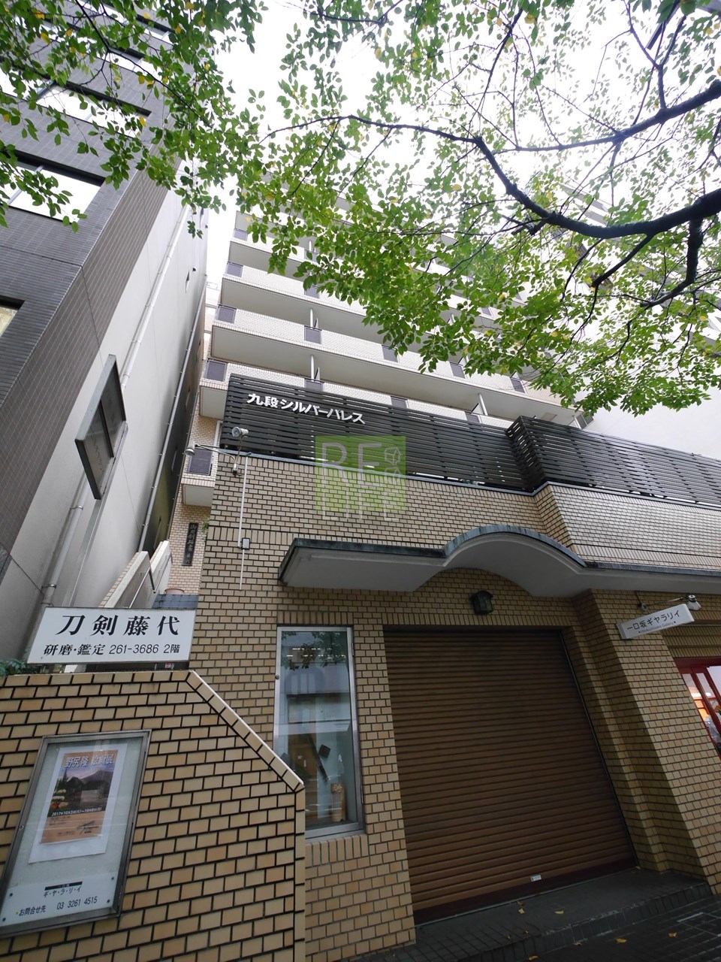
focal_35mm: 14
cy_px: 481
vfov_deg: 102.1
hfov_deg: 85.7
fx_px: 389
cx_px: 360
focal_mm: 7
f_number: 4
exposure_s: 1/60
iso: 800
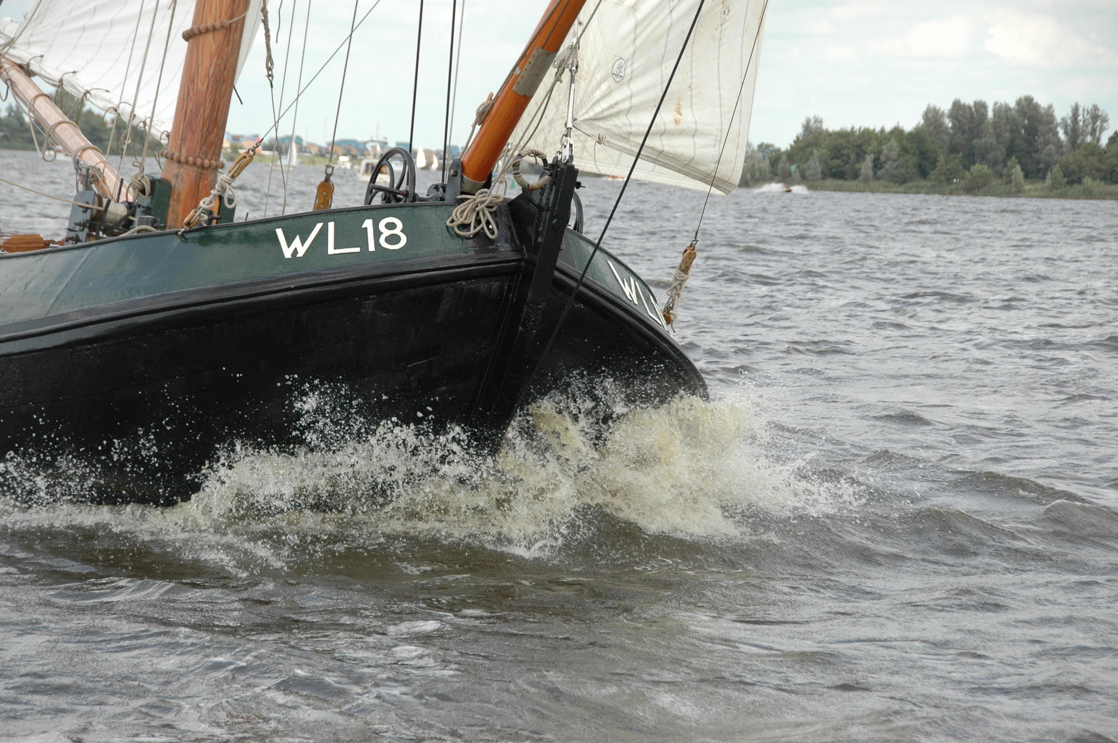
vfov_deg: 9.2
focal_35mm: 150
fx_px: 4639
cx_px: 555
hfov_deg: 13.7
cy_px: 381
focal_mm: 95
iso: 200
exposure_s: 1/500
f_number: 5.6
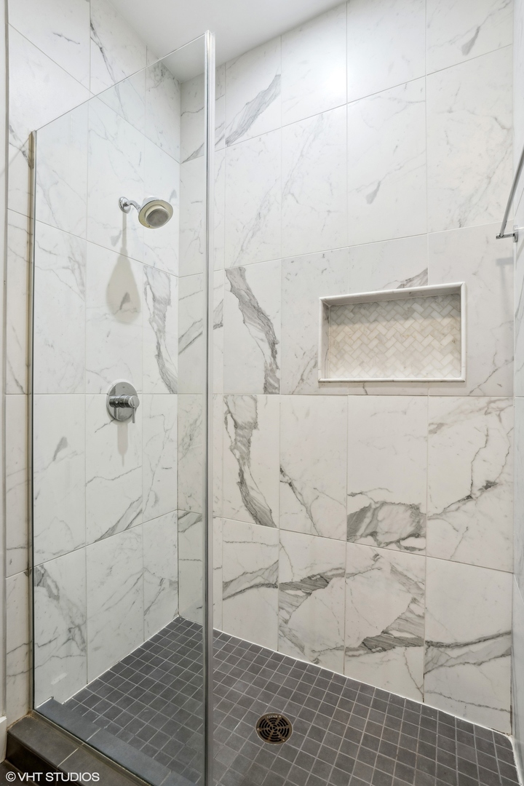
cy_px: 393
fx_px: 349
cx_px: 262
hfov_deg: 73.7
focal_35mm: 16
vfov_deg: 96.7
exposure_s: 1/10
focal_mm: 16
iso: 320
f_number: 8
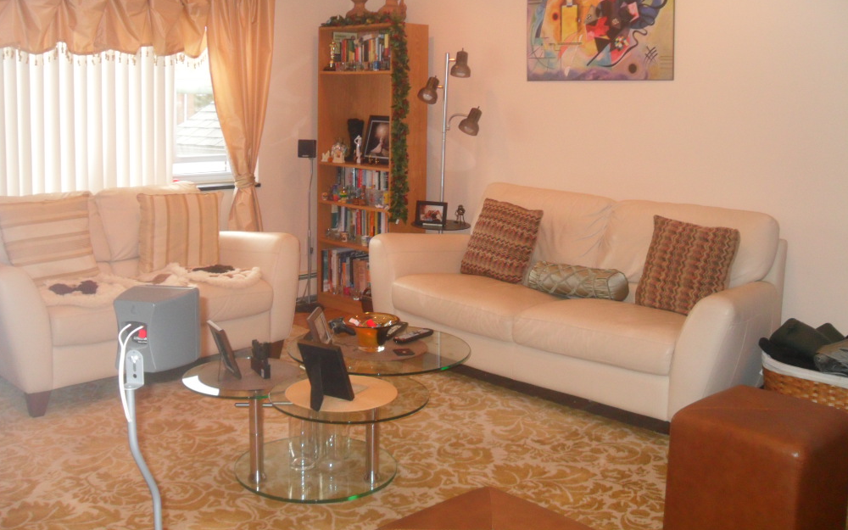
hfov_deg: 51.5
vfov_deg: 33.5
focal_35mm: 38
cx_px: 421
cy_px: 220
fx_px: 878
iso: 200
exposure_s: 1/45
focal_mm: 6.2
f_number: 2.8
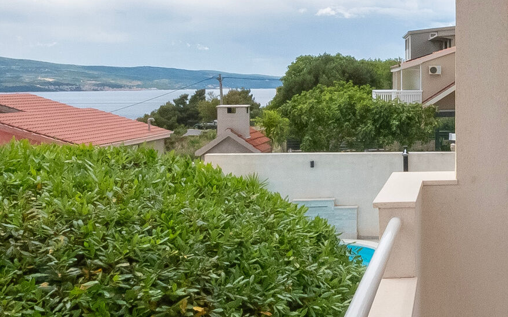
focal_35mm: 49
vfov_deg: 26.2
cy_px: 108
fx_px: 678
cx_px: 538
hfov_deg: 35.9
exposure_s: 1/200
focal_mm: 10
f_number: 22
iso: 640
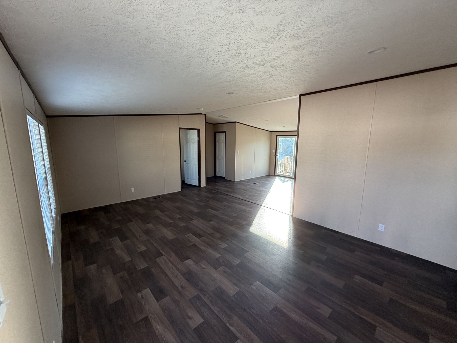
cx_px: 228
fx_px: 185
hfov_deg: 102.1
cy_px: 172
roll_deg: -1.0
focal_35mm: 14
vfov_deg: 85.7
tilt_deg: -11.6
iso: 80
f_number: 2.2
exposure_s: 1/99
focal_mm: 2.22
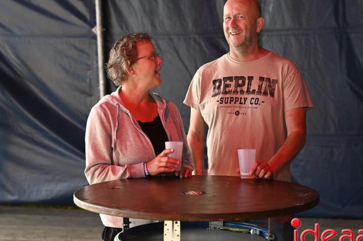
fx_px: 886
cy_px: 118
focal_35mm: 88
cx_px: 173
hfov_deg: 23.1
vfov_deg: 15.5
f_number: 4
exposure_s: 1/60
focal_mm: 70
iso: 720
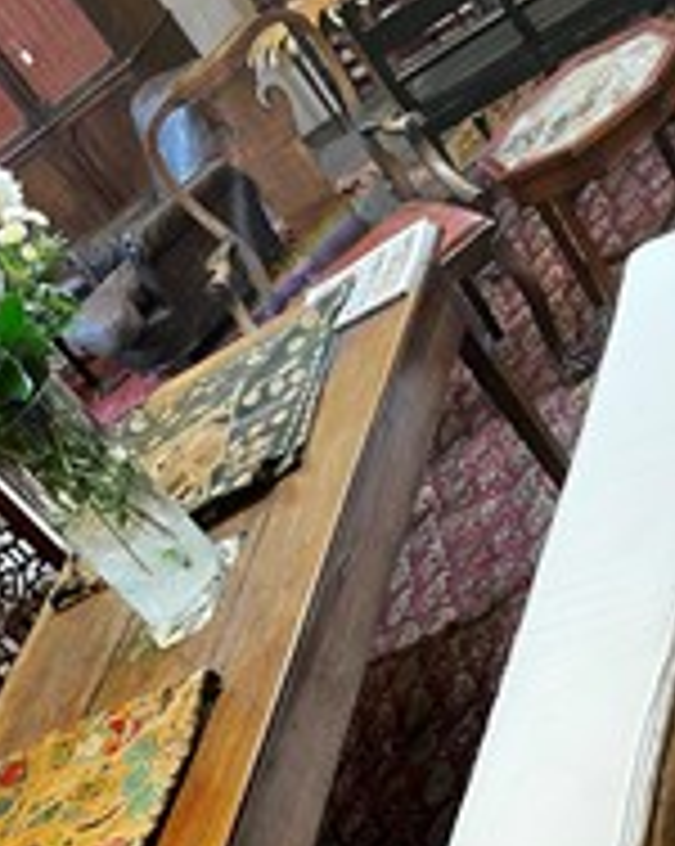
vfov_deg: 31.7
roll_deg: +42.8
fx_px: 1351
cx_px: 418
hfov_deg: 28.0
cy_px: 873
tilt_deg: -35.1
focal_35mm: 54
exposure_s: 1/50
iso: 250
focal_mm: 5.1
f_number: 1.6
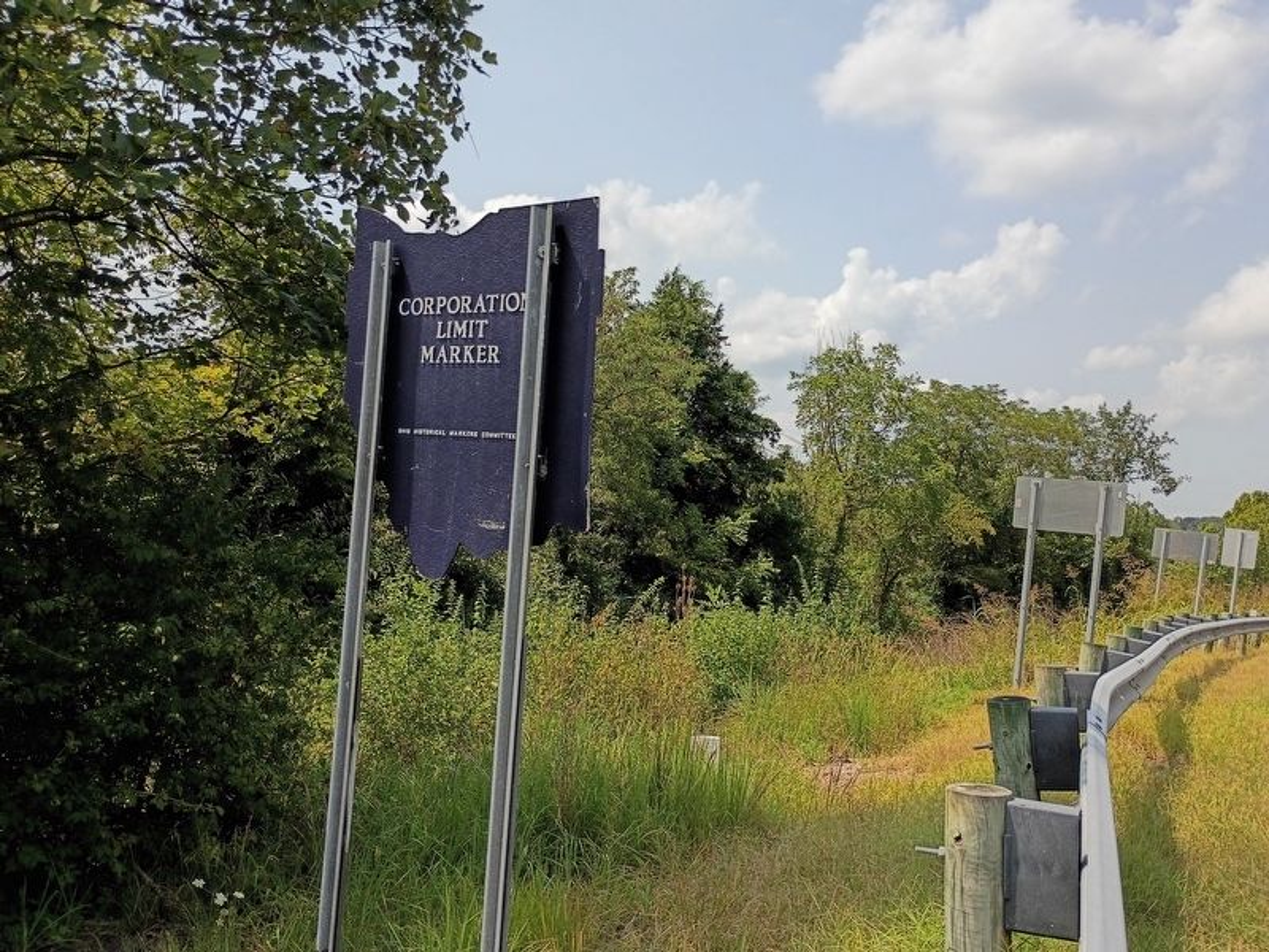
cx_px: 634
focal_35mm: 29
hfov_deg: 61.7
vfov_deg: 48.2
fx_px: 1063
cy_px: 476
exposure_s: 1/1307
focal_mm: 4.27
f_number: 1.8
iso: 101
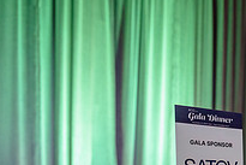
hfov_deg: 24.6
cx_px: 343
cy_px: 190
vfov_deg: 19.1
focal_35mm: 68
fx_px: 465
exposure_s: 1/40
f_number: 3.5
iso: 800
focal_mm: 24
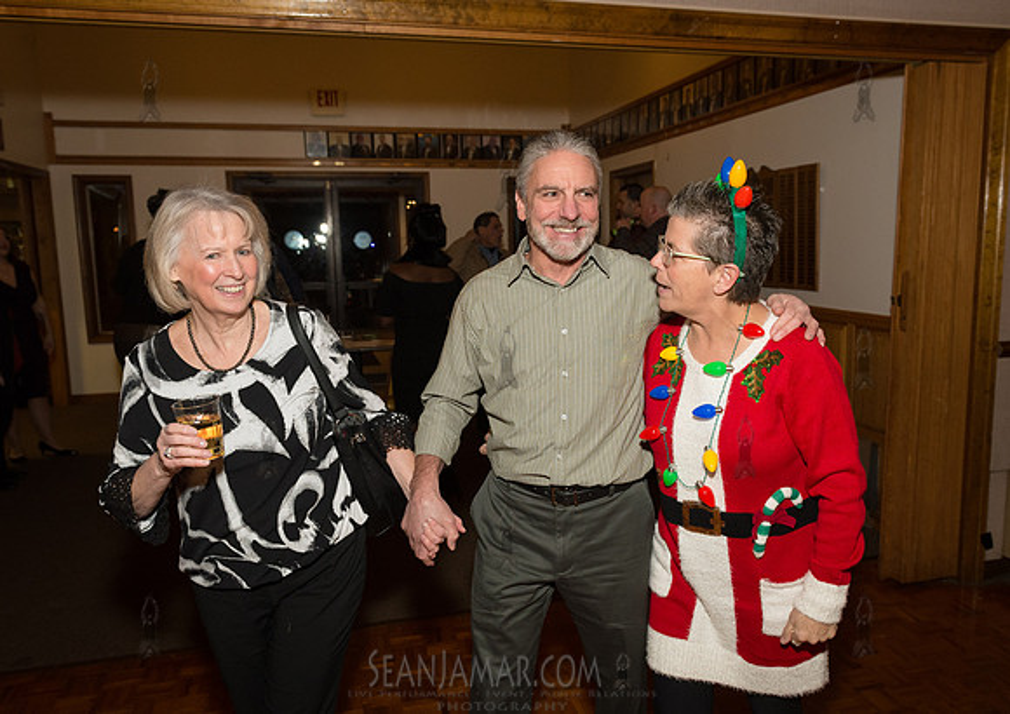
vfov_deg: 46.8
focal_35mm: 29
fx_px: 824
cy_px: 360
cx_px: 554
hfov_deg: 62.9
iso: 1600
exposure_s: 1/400
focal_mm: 24
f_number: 5
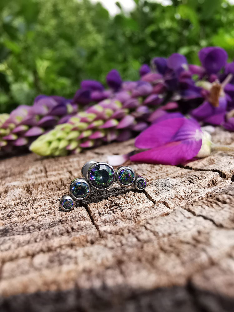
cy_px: 156
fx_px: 243
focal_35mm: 27
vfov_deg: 65.3
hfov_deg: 51.4
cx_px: 117
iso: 50
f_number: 2.2
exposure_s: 1/729
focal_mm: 2.35
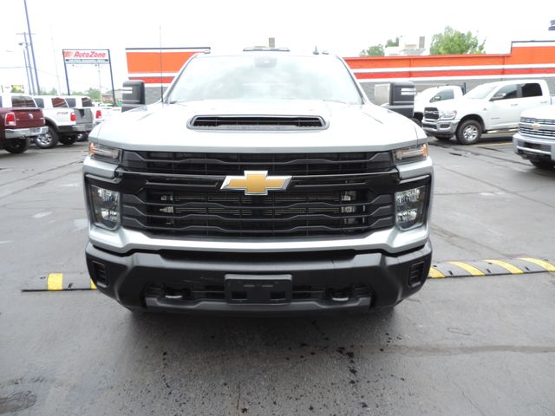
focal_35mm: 24
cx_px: 278
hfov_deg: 71.6
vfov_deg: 56.8
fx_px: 385
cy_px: 208
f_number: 3
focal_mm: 4.3
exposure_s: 1/60
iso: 80
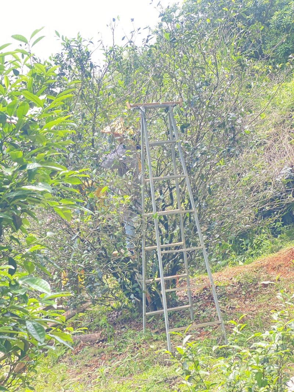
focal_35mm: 52
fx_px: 589
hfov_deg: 28.0
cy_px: 196
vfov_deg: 36.8
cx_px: 147
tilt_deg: -3.3
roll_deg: +0.0
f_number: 2
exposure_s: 1/122
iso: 40
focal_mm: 6
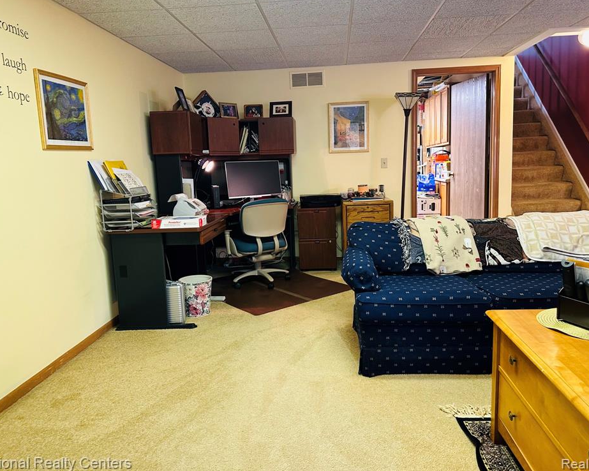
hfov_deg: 66.0
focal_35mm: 26
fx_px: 453
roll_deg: +2.5
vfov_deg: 54.9
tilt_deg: -7.9
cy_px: 229
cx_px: 299
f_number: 1.78
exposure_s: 1/60
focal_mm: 6.86
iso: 320
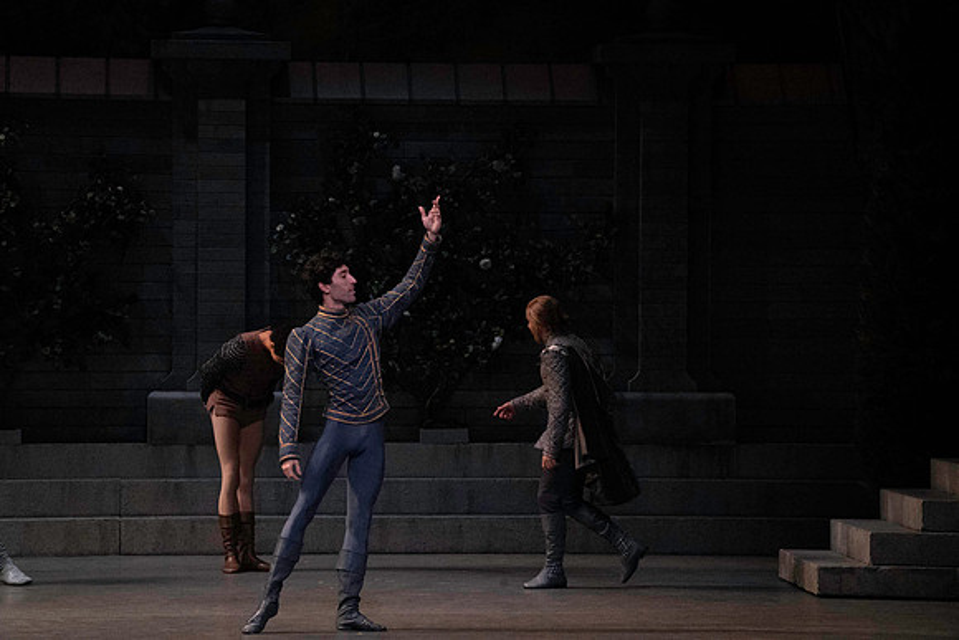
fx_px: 4902
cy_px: 320
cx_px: 480
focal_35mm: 184
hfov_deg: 11.2
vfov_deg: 7.5
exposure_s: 1/400
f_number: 11
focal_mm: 184
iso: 16000
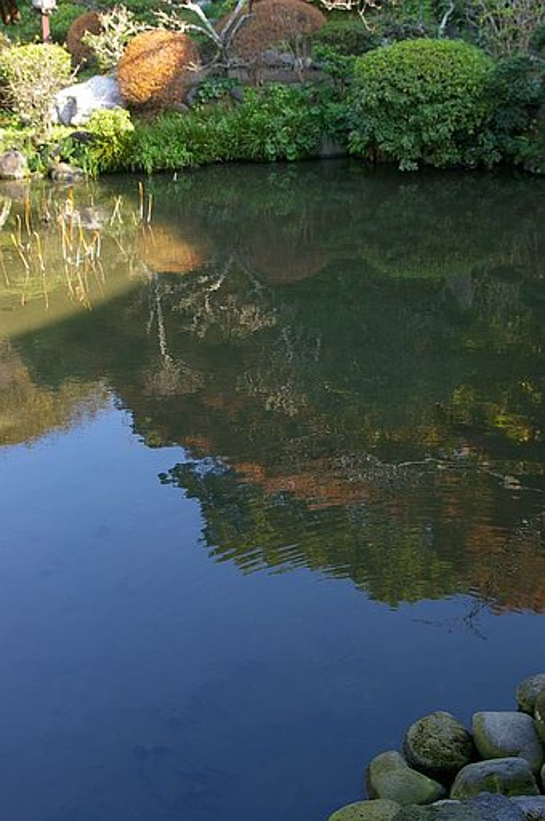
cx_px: 272
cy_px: 410
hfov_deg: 28.9
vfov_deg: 42.4
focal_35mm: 46
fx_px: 1059
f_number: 6.7
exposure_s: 1/45
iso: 200
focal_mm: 31
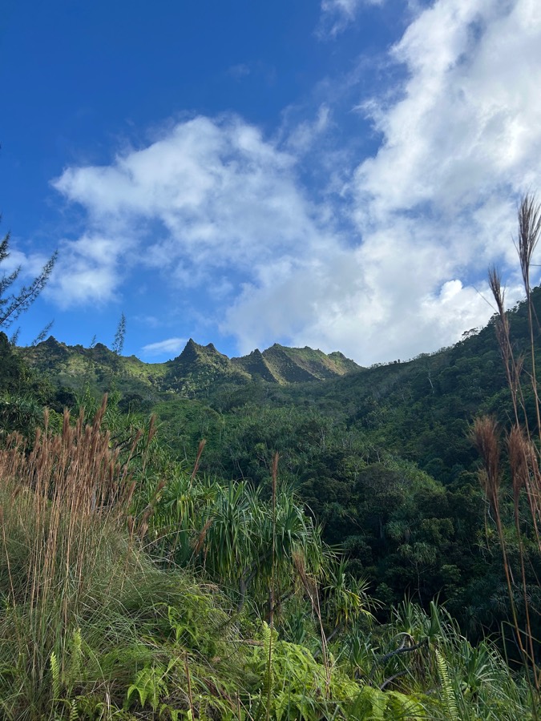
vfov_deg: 67.3
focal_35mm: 26
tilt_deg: +21.3
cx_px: 270
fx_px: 542
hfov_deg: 53.1
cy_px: 360
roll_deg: +3.8
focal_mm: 5.7
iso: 50
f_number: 1.5
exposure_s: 1/3257
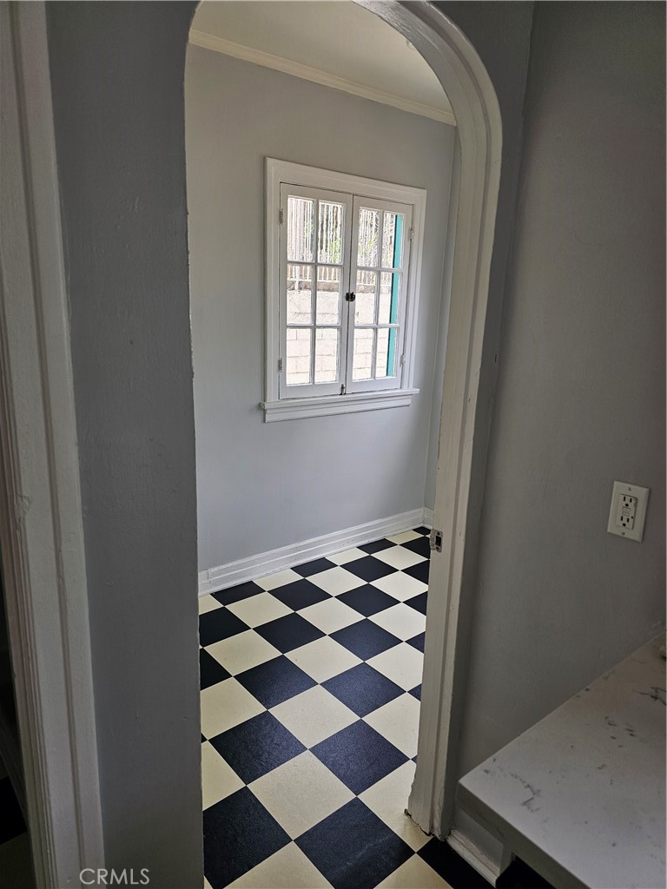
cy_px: 444
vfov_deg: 73.9
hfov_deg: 58.9
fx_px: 591
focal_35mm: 23
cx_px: 334
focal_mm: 6.3
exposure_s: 1/180
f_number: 1.7
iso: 64
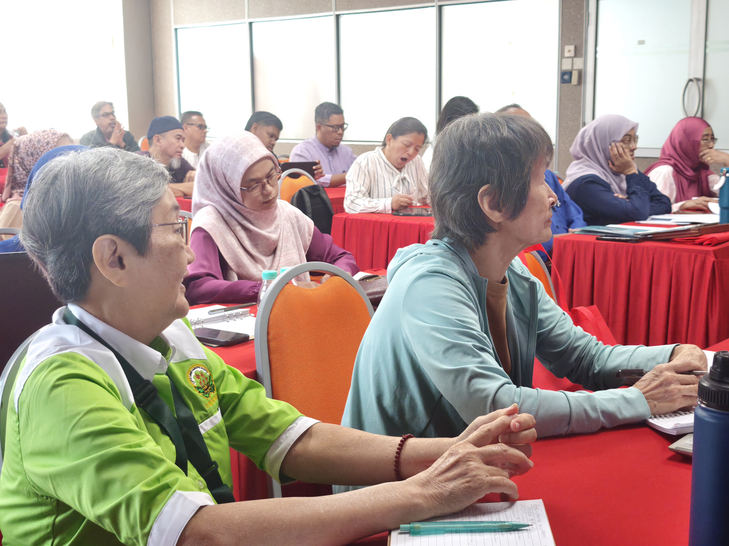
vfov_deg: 31.5
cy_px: 273
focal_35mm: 46
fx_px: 969
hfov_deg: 41.2
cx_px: 364
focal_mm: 6.57
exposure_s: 1/100
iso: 250
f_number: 1.6
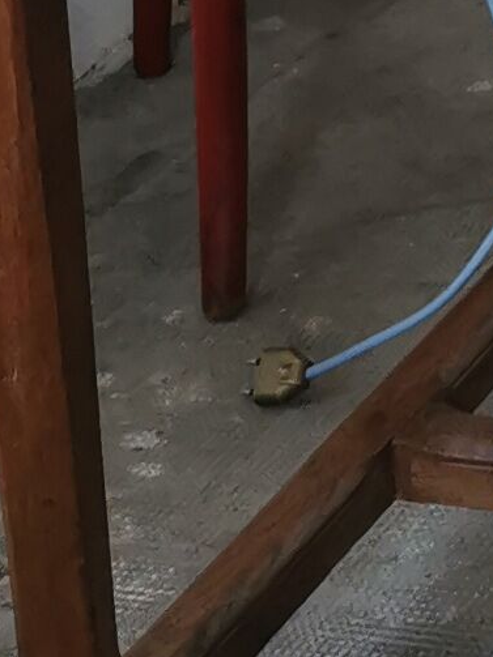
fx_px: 3723
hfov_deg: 7.0
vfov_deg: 9.4
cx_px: 1357
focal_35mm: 196
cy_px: -656
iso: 80
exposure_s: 1/100
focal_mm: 5.56
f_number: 1.6
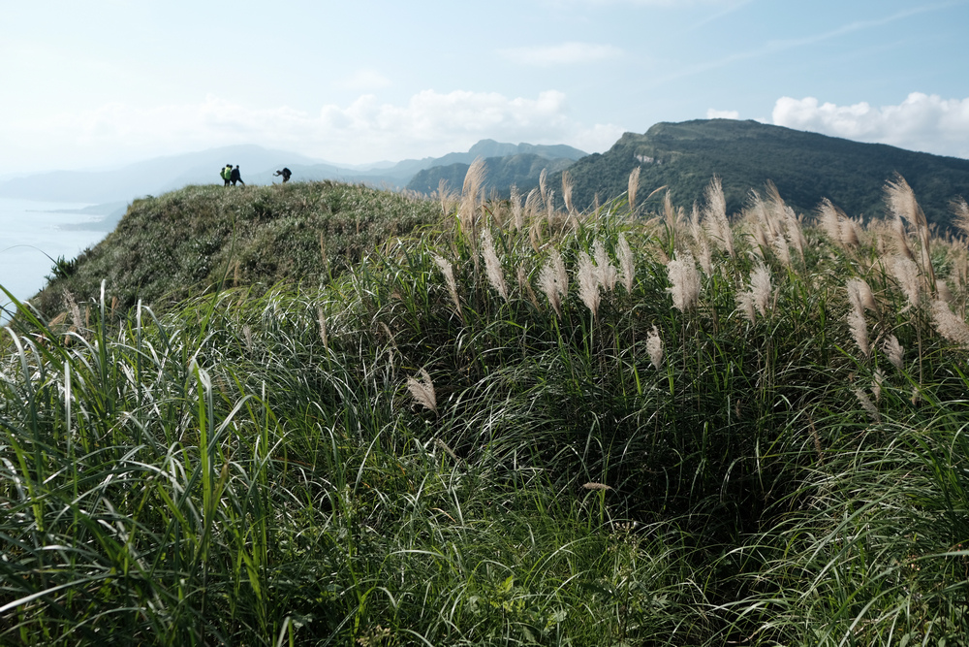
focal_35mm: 35
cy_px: 324
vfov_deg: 37.9
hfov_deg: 54.4
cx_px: 484
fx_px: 942
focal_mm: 23
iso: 250
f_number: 4
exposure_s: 1/1900
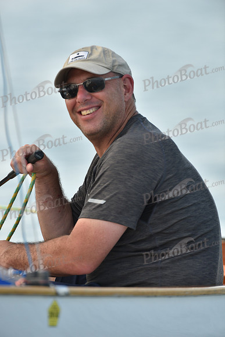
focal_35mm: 600
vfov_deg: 3.4
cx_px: 112
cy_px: 168
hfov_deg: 2.3
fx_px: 5621
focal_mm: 600
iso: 250
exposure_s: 1/1000
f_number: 5
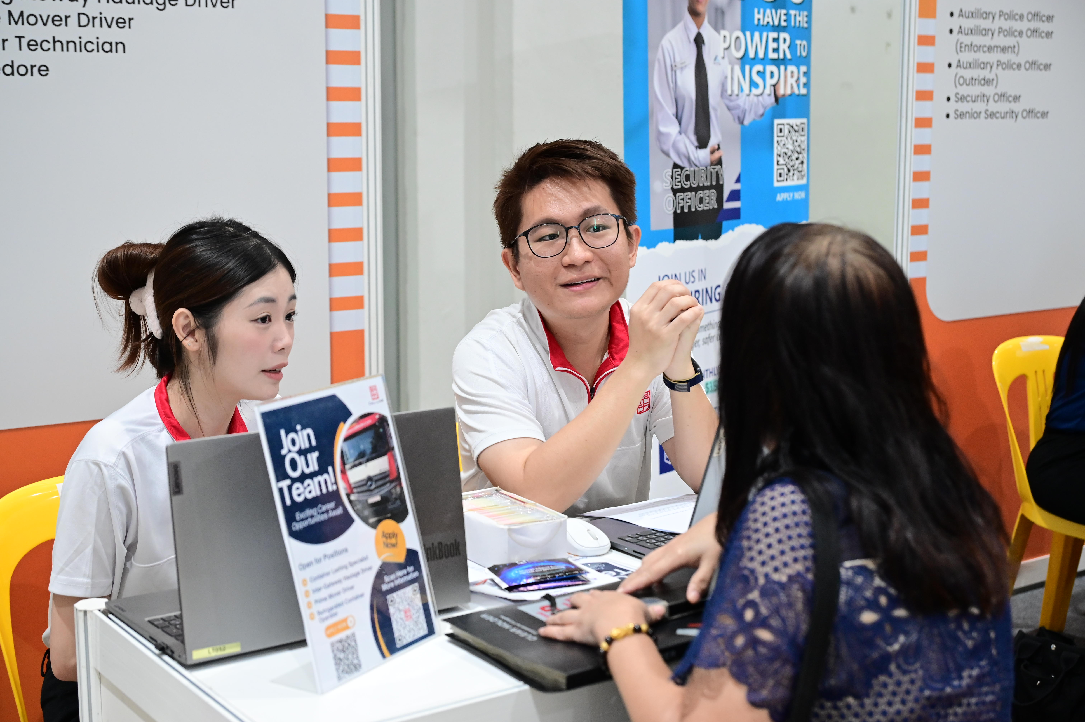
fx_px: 1476
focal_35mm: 49
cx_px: 542
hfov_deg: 40.4
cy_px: 361
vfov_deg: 27.5
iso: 3200
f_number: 4
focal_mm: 49
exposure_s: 1/160
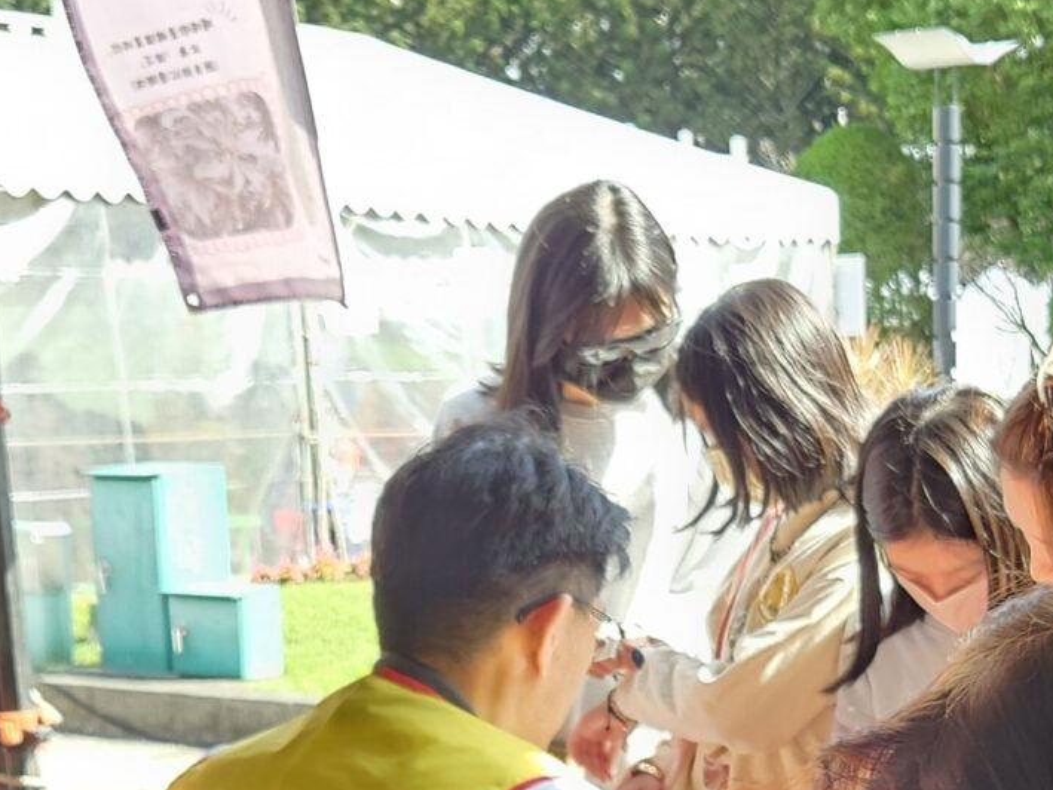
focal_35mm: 83
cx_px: 826
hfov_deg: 23.2
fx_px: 2525
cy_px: 827
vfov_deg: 17.3
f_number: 1.8
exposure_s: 1/120
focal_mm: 5.4
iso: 80
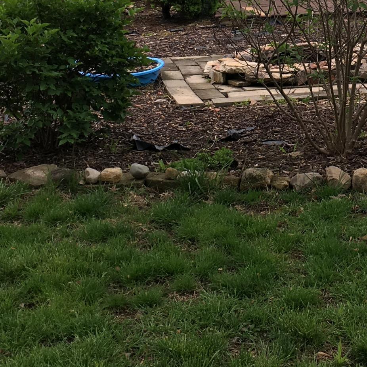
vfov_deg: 20.3
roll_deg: +0.4
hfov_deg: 20.5
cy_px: 17
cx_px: 315
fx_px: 996
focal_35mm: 83
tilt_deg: -5.1
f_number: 2.2
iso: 25
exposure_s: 1/320
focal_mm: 4.15
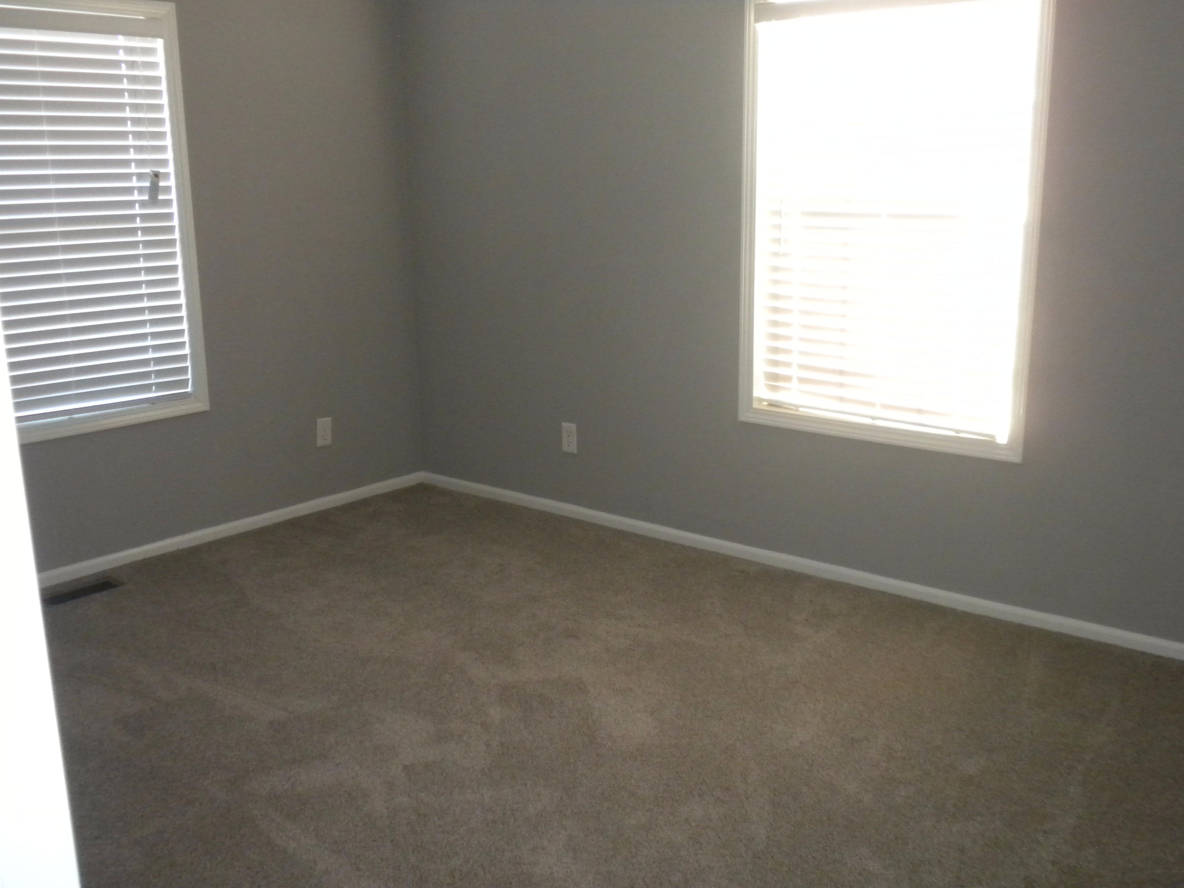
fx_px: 1265
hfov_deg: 50.1
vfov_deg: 38.7
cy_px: 444
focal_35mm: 37
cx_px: 592
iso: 400
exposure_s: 1/35.7
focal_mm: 6.6
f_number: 3.5
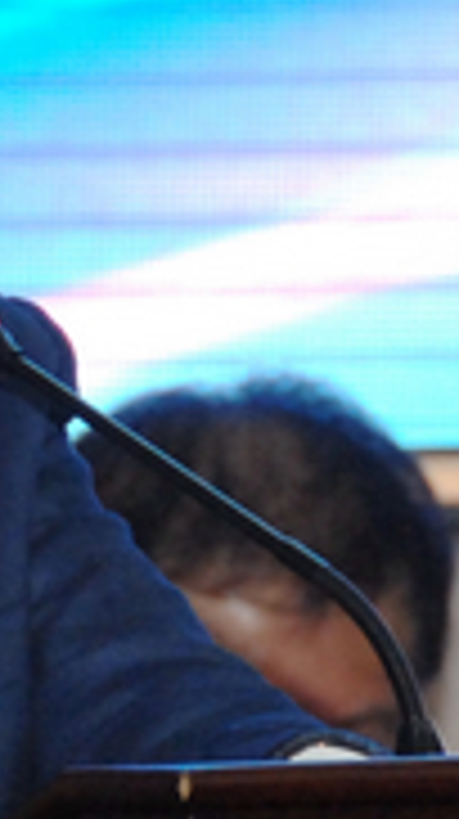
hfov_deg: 1.9
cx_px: -212
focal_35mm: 622
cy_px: 189
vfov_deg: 3.5
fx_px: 13496
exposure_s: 1/60
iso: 800
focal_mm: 120
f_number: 6.7
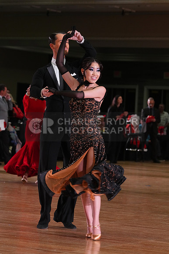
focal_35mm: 153
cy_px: 127
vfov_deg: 13.4
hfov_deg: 9.0
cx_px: 84
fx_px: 1077
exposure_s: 1/200
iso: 3200
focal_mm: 153
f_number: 7.1
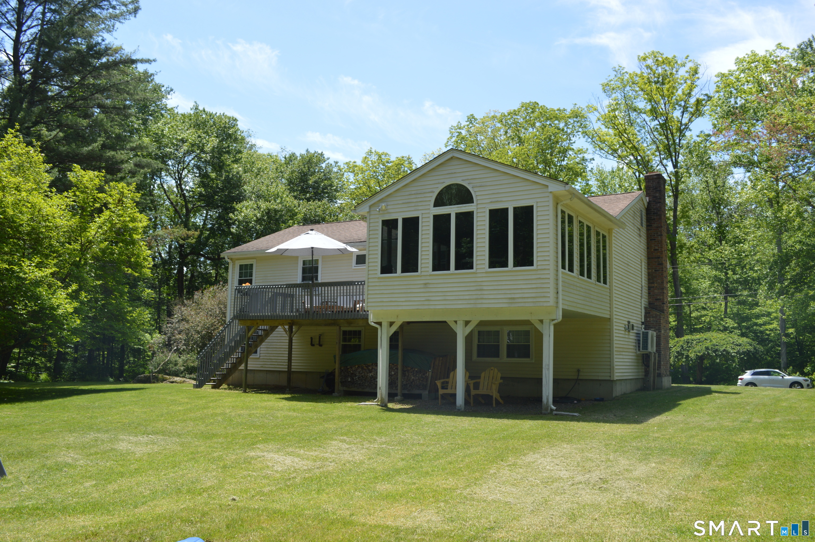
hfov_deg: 62.0
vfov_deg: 43.5
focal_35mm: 30
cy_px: 271
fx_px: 679
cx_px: 408
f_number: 7.1
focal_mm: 20
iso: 100
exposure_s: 1/200
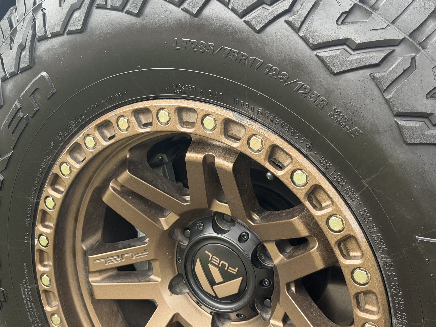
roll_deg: +2.7
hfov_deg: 39.7
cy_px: 164
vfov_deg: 30.3
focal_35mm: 48
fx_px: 605
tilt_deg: -8.6
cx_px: 218
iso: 100
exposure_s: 1/103
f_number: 1.78
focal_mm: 6.76
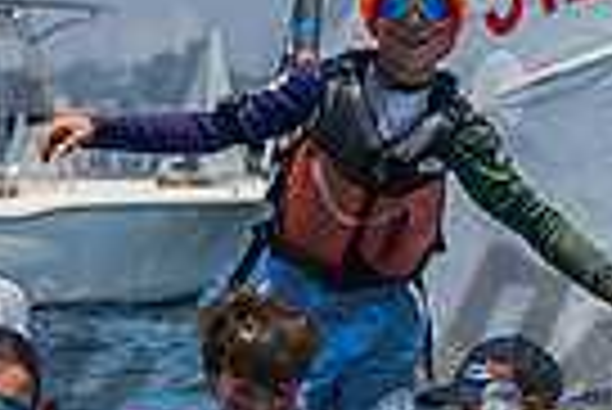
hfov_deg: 3.1
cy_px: 313
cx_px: 567
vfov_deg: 2.1
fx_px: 11266
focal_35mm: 662
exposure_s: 1/2000
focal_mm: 155
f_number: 7.6
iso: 320
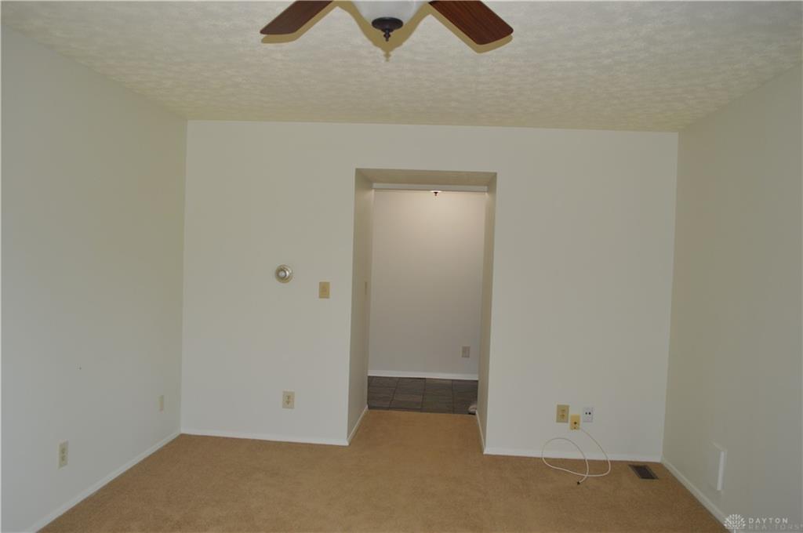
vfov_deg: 47.8
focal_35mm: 27
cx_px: 402
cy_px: 266
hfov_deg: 67.4
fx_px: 601
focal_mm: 18
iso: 400
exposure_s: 1/60
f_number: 3.5
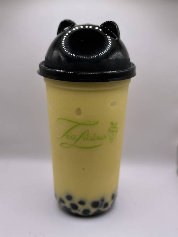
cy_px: 118
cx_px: 89
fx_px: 329
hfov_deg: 30.3
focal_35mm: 48
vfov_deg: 39.7
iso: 80
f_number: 1.78
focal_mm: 6.86
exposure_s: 1/962
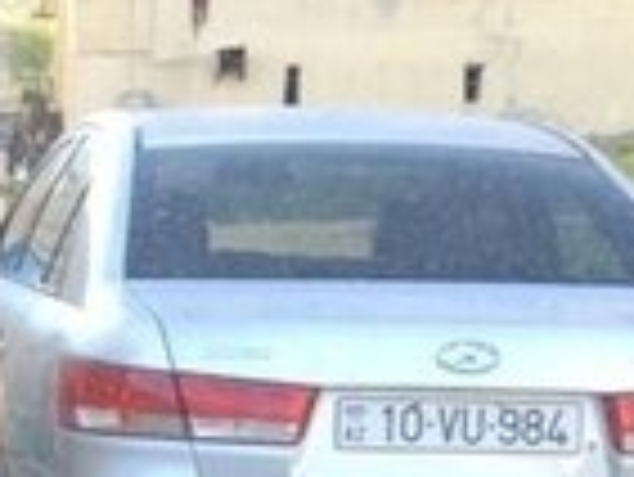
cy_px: 880
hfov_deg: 13.7
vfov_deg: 10.3
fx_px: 2493
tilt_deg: -13.7
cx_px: -297
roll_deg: +1.1
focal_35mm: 136
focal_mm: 4.15
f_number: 2.2
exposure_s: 1/100
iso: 25
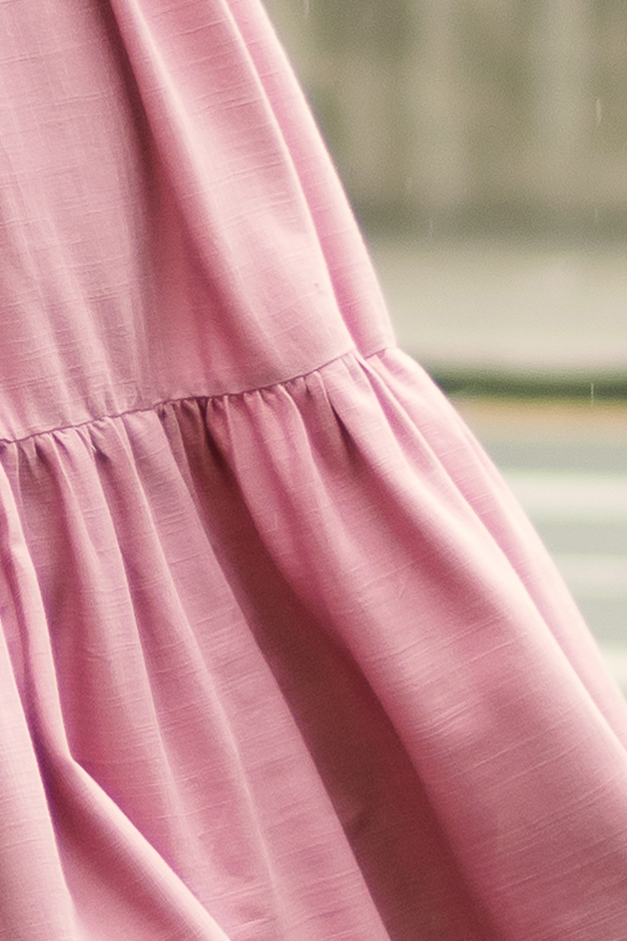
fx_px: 11890
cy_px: -108
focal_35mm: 455
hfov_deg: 3.0
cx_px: -398
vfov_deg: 4.5
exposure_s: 1/800
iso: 100
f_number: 1.8
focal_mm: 50
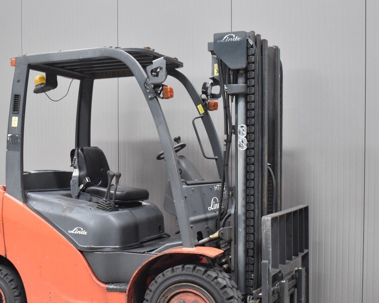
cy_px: 196
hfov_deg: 35.3
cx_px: 162
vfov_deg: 28.5
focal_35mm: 53
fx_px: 594
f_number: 4
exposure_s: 1/30
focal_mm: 24
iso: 1600
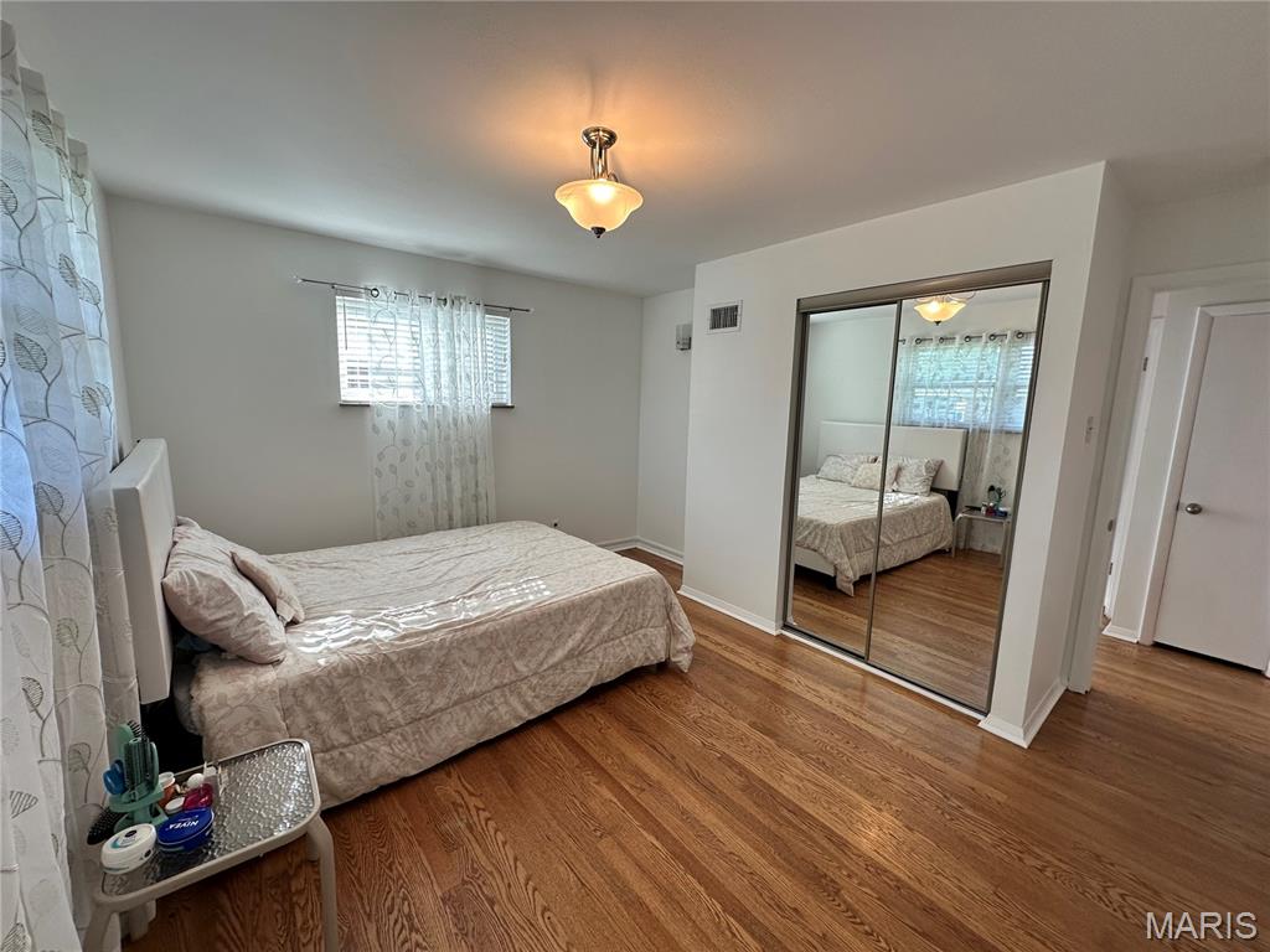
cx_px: 635
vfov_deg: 85.7
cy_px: 476
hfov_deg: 102.1
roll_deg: -1.6
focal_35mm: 14
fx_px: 514
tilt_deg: -8.5
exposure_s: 1/120
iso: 64
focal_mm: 2.22
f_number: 2.2
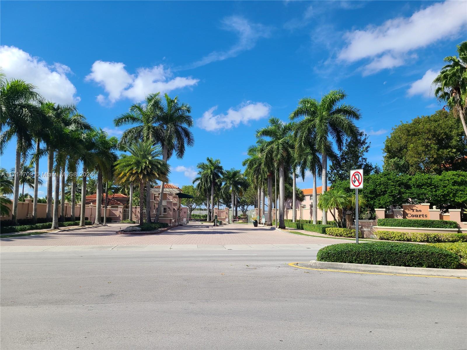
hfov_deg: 67.3
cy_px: 175
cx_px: 234
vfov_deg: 53.1
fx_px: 351
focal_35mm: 26
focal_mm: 5.4
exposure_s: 1/2410
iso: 40
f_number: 1.8
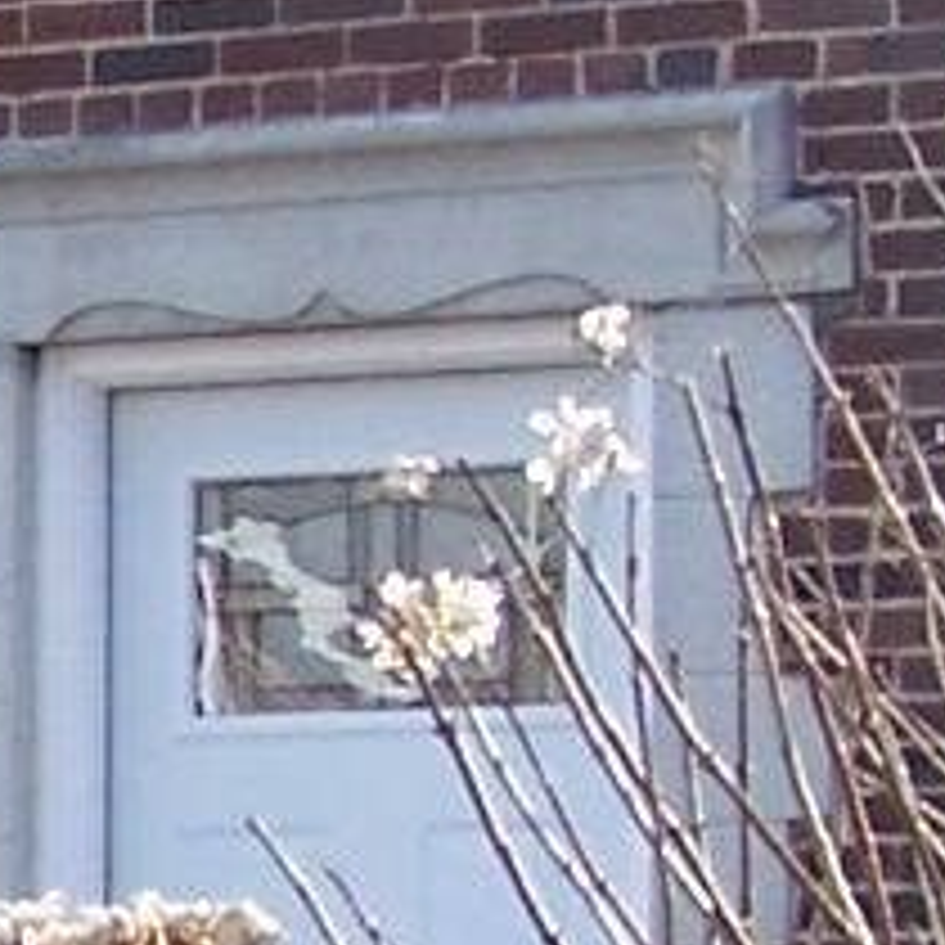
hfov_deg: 6.4
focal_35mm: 265
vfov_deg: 6.6
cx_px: -950
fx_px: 8185
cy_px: 945
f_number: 2.8
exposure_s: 1/350
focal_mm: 6.3
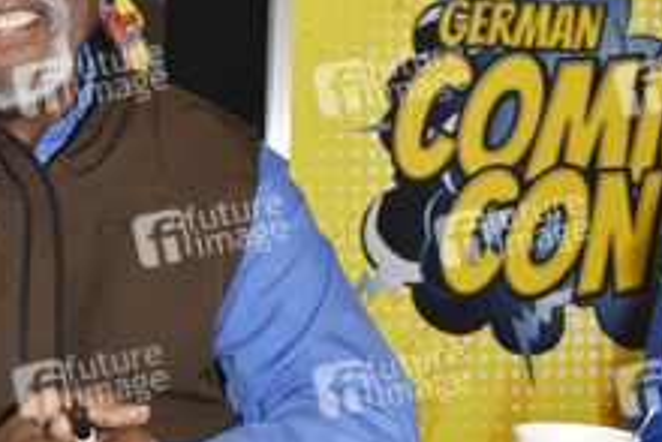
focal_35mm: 90
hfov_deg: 22.3
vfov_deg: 15.2
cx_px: 131
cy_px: 156
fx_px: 1656
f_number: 5.6
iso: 640
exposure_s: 1/125
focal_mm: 44
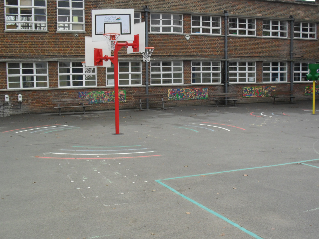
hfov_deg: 42.9
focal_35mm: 44
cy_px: 115
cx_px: 177
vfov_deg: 32.9
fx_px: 405
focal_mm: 6.3
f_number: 3.2
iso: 100
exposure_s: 1/350
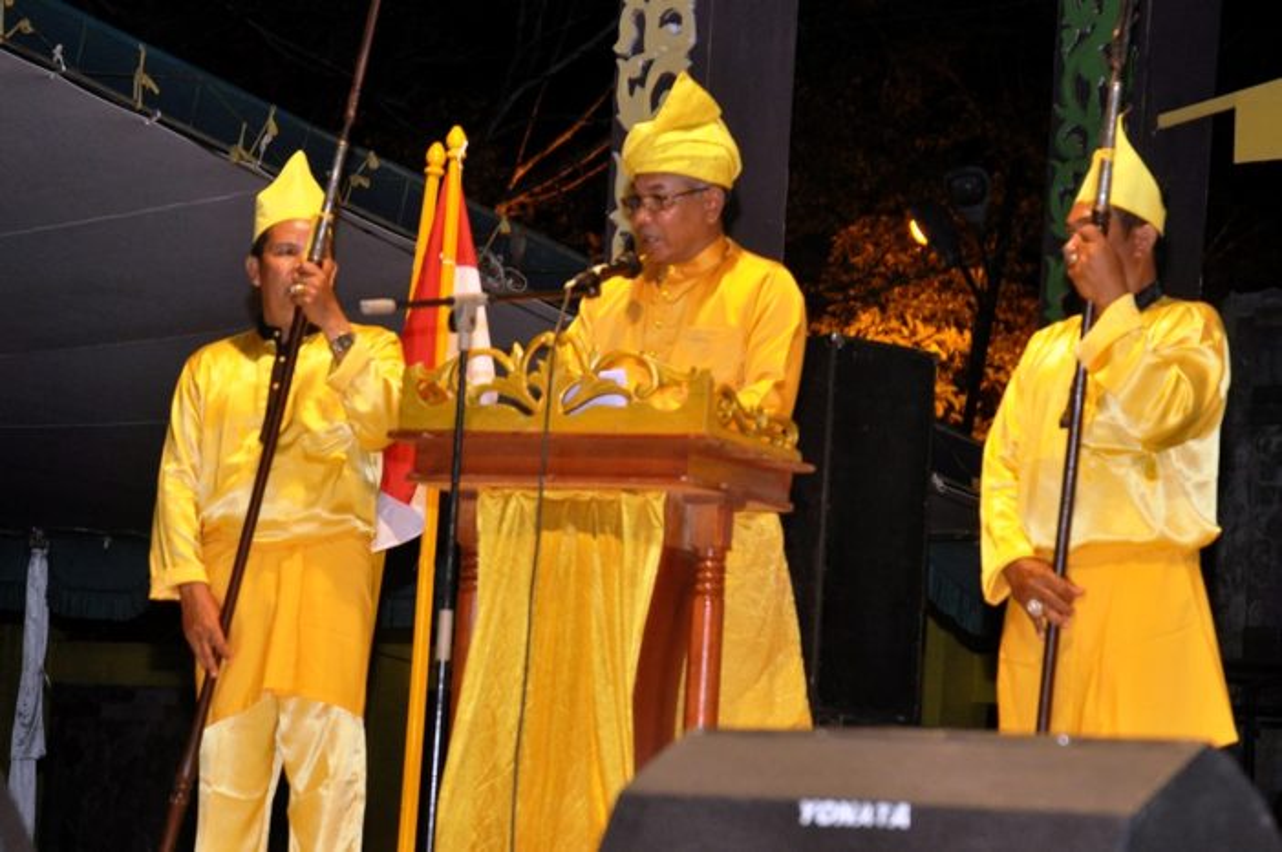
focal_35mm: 128
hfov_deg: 16.1
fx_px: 4536
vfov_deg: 10.7
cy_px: 426
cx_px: 641
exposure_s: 1/40
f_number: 4.5
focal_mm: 85
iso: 800
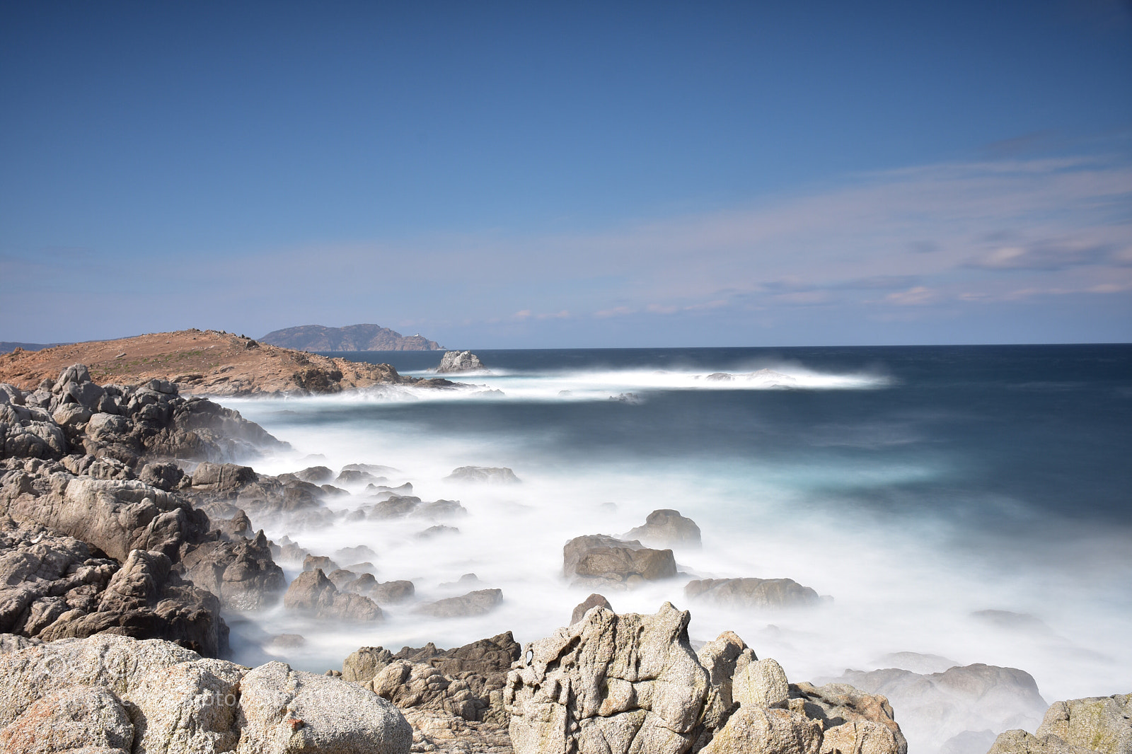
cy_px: 377
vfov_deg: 34.2
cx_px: 566
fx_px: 1226
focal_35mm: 39
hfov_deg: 49.6
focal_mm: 26
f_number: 13
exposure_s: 30
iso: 100
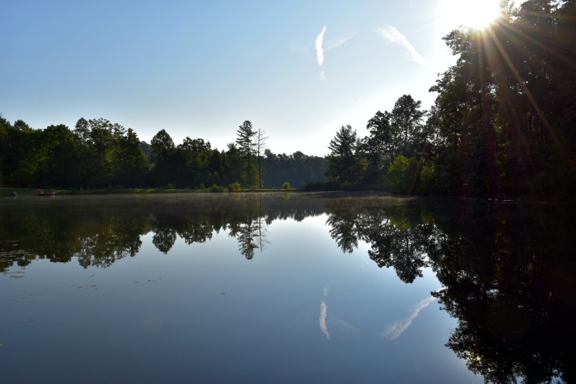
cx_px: 288
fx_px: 432
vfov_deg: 47.9
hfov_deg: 67.4
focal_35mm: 27
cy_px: 192
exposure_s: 1/500
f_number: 11
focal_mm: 18
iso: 220
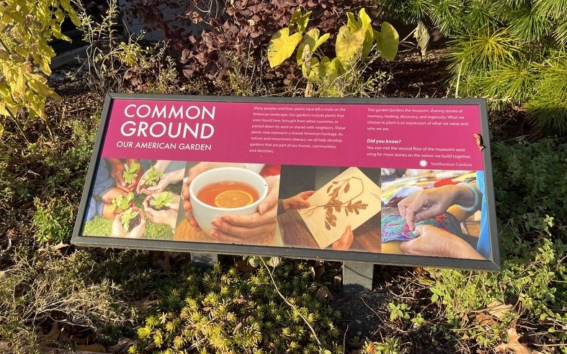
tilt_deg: -26.5
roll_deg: +1.9
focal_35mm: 28
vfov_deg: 44.5
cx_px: 282
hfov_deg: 66.5
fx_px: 433
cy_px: 170
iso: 50
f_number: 1.6
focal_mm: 5.1
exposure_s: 1/646
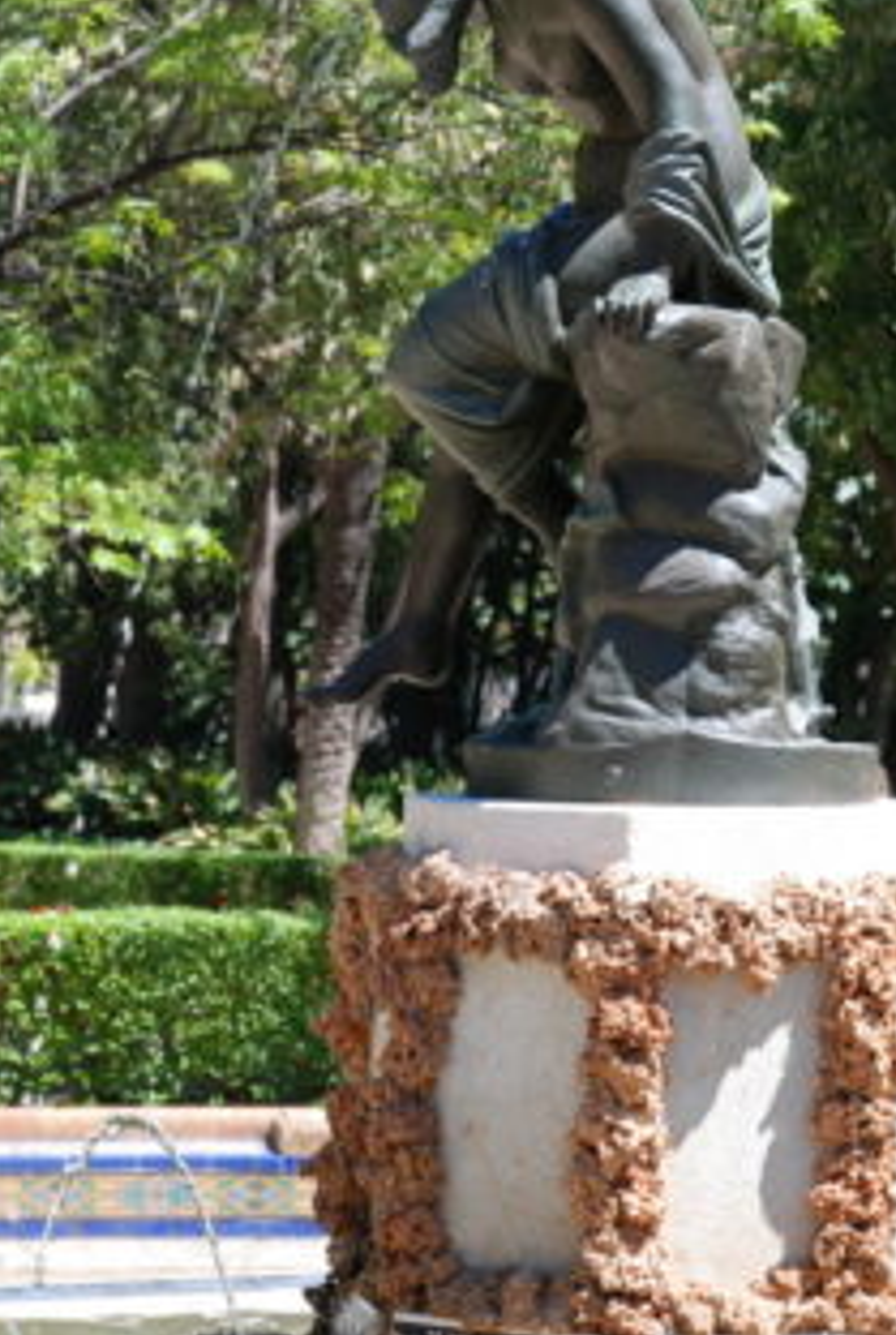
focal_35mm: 106
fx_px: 3935
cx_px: 534
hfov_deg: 13.0
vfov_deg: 19.2
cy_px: 605
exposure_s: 1/400
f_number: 4.5
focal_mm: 44
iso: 200
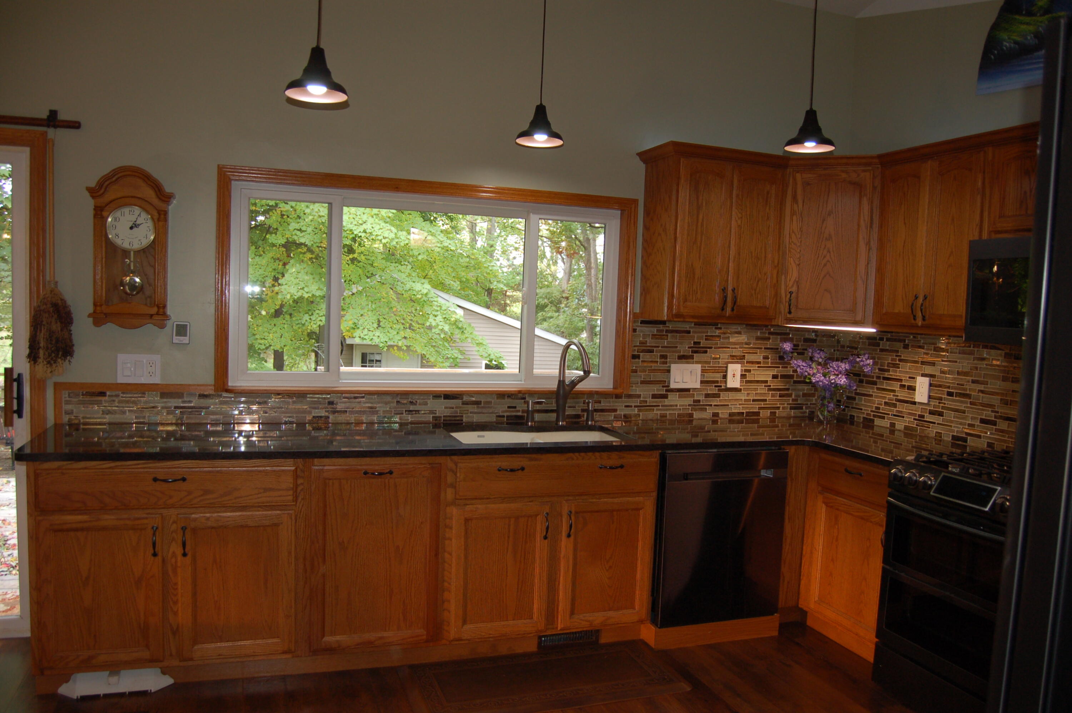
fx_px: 803
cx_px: 536
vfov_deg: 47.8
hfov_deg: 67.4
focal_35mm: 27
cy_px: 356
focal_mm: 18
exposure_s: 1/60
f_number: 3.5
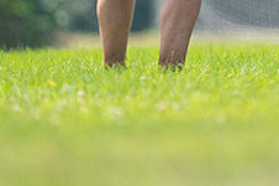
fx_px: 14131
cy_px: -94
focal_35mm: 1825
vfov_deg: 0.8
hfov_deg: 1.1
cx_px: 298
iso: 2500
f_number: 6.3
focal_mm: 600
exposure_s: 1/4000
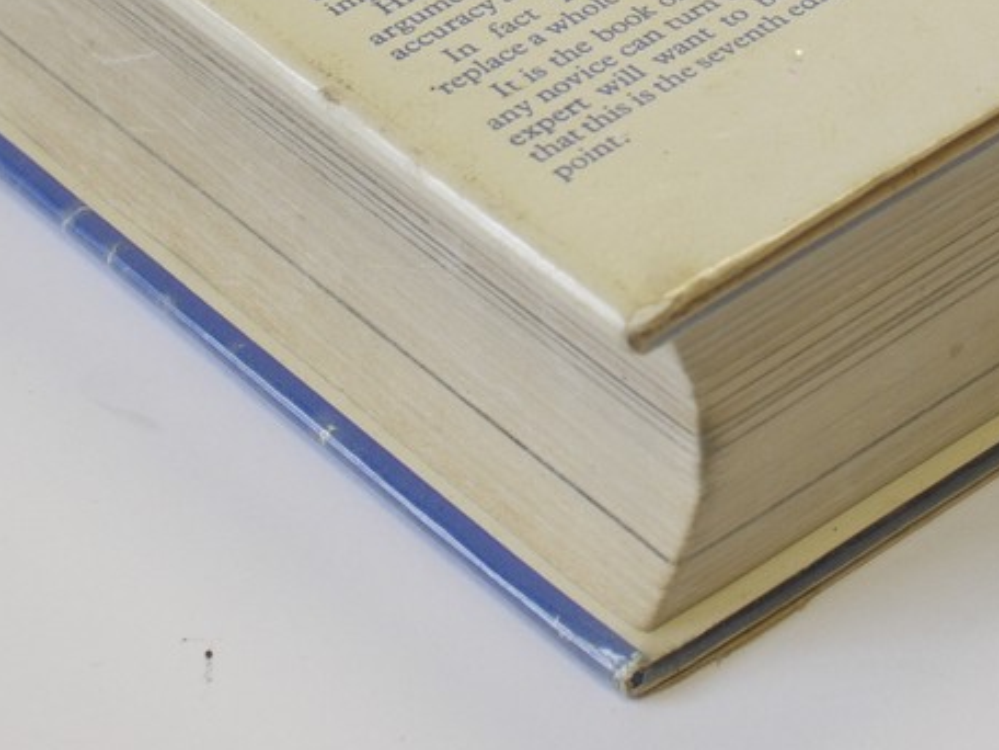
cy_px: -217
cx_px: 642
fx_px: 4560
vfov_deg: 9.2
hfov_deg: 12.5
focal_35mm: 158
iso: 250
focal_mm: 30
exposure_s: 1/40
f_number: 7.1
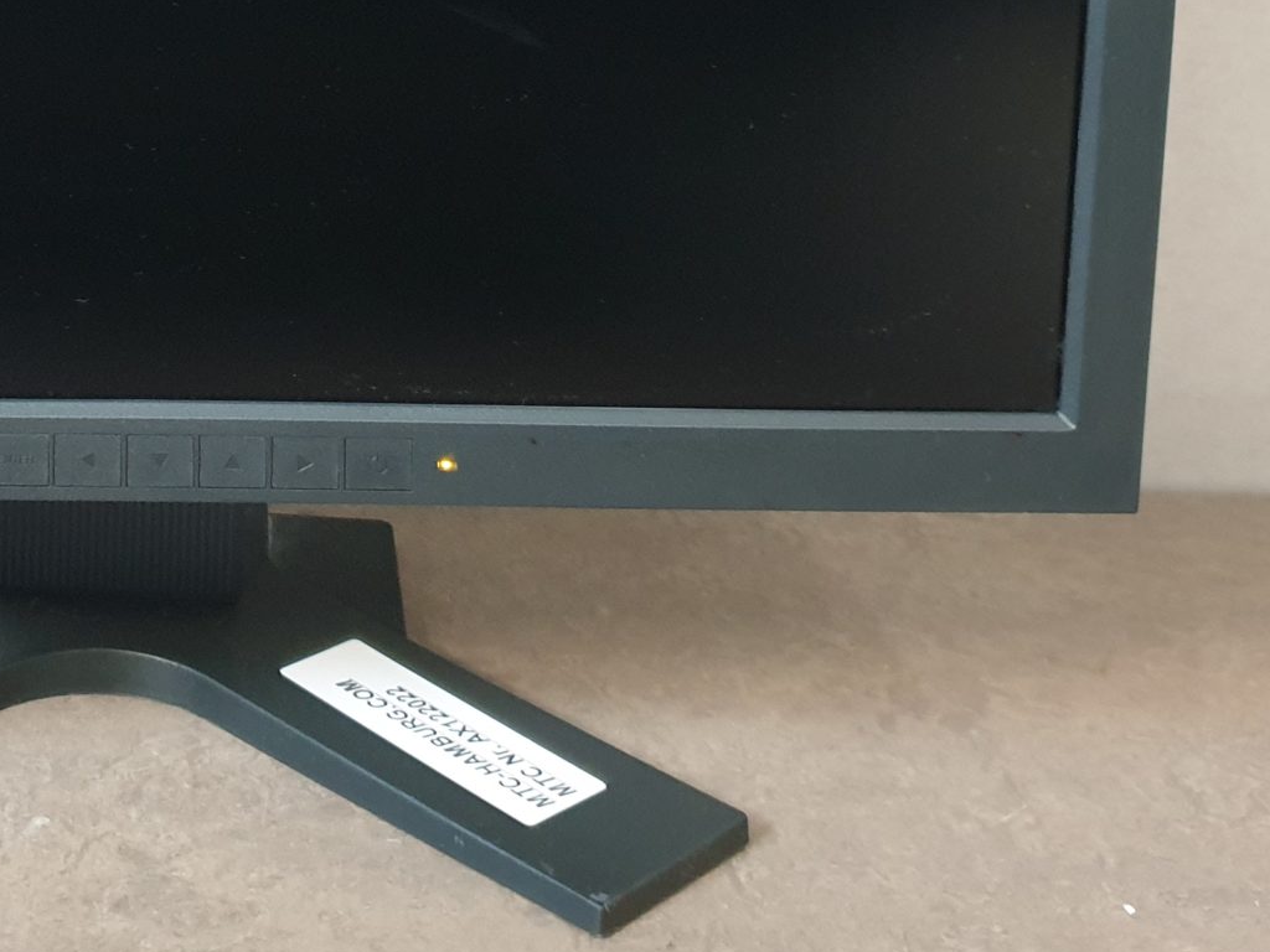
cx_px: 179
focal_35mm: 65
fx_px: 2385
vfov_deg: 21.6
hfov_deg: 28.9
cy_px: -43
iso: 320
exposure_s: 1/50
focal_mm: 4.3
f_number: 1.5
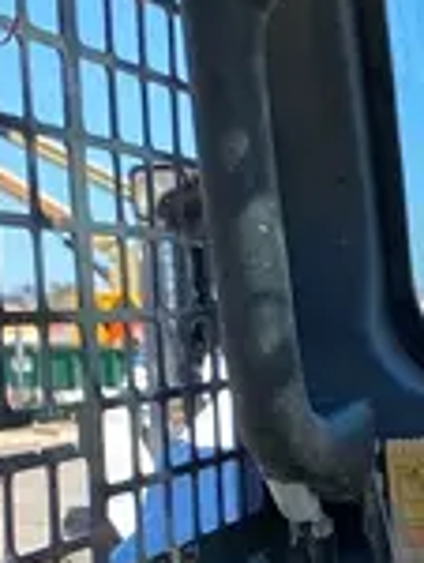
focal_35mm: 127
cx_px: 765
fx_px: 2068
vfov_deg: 14.4
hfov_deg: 10.9
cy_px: 858
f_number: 1.8
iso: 32
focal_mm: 4.25
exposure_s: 1/998
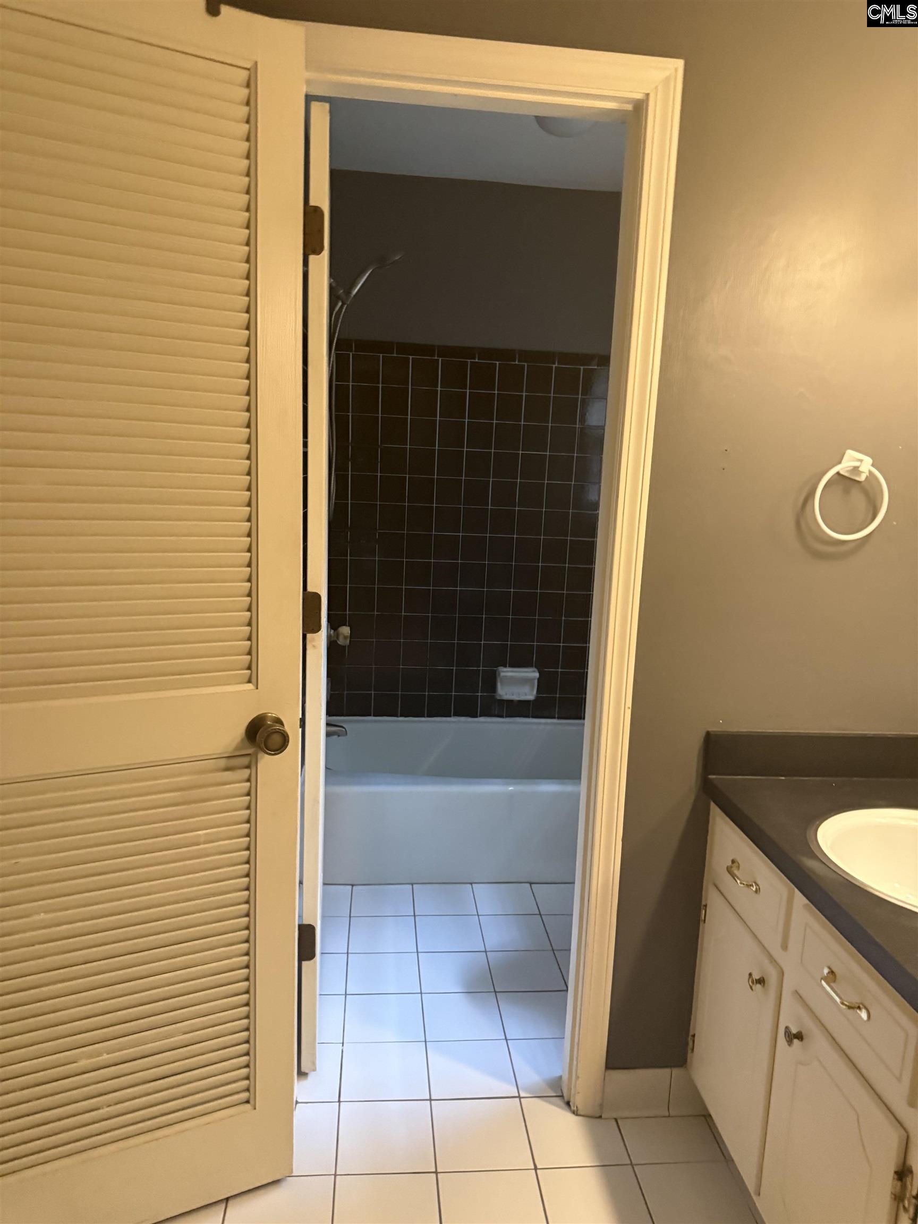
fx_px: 849
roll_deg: -0.5
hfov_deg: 56.8
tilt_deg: -7.0
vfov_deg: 71.6
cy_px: 612
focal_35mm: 24
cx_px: 459
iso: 800
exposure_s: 1/60
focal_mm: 6.76
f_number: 1.78
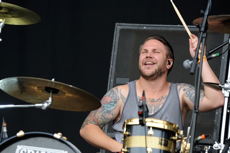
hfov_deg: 8.2
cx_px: 127
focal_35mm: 251
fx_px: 1603
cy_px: 88
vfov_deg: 5.5
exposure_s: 1/250
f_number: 4
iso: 200
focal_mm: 200
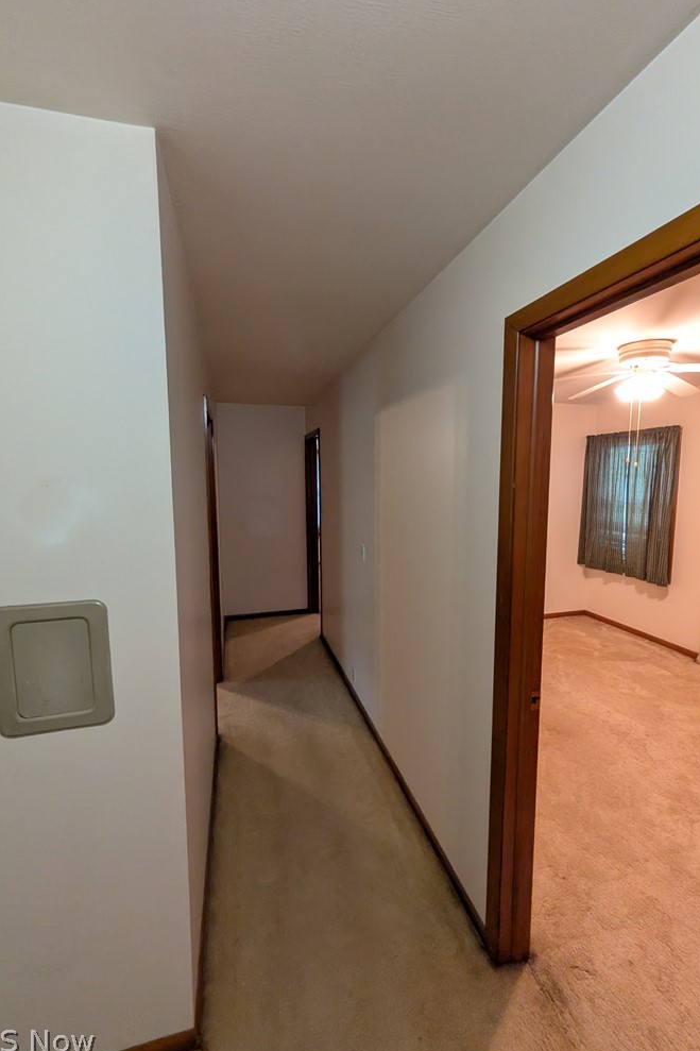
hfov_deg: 81.2
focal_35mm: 14
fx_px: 408
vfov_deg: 104.3
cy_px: 522
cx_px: 356
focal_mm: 1.54
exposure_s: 1/60
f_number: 2.2
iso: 579
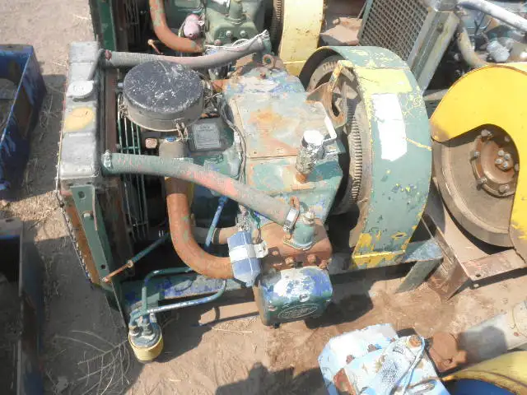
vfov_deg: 49.7
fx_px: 426
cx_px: 264
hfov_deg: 63.4
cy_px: 198
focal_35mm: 28
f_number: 3
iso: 64
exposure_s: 1/400
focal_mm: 5
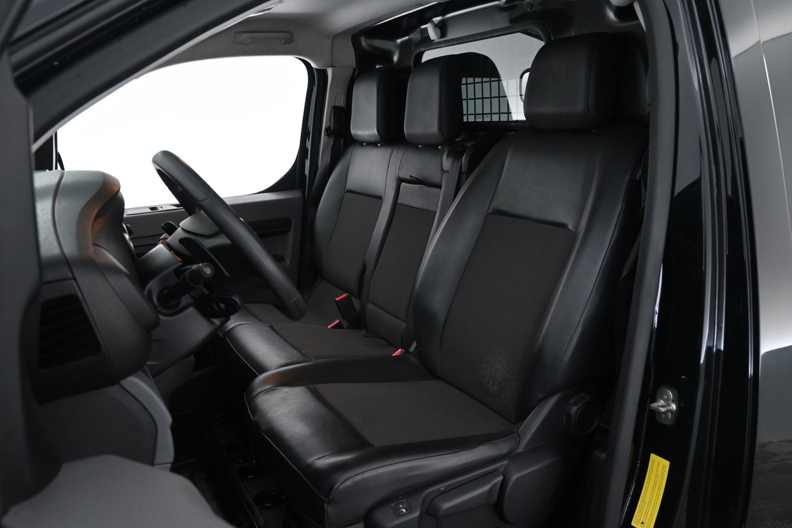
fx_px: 643
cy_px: 264
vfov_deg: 44.6
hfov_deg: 63.2
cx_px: 396
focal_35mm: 29
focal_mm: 19.5
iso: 1600
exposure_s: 1/30
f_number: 3.8
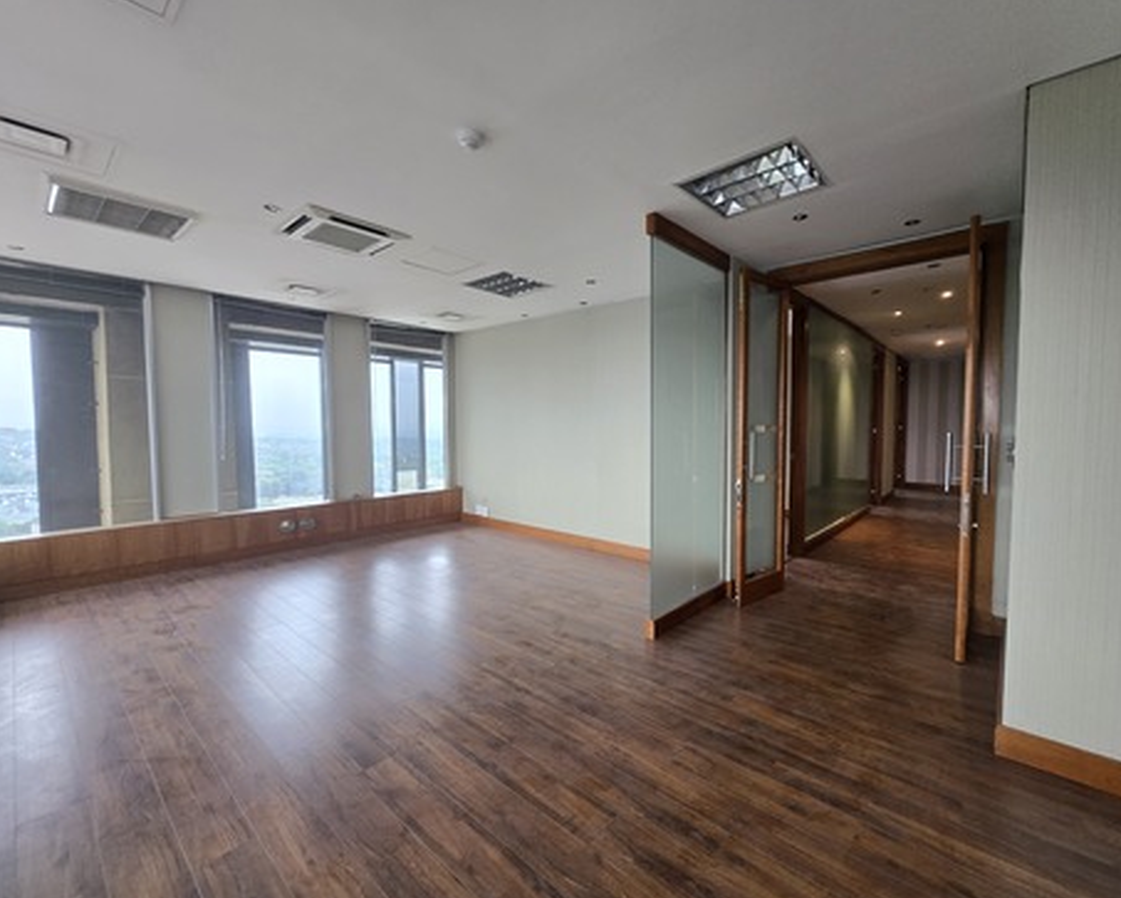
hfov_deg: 100.5
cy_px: 451
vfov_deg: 88.0
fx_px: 465
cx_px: 599
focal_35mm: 14
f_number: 2.2
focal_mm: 1.7
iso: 125
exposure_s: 1/50
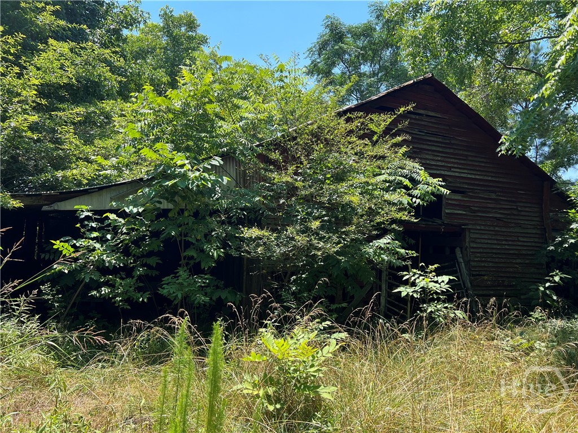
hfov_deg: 67.3
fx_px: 434
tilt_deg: +1.9
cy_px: 216
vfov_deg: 53.1
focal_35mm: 26
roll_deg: -3.7
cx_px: 289
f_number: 1.5
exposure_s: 1/1048
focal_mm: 5.7
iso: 50
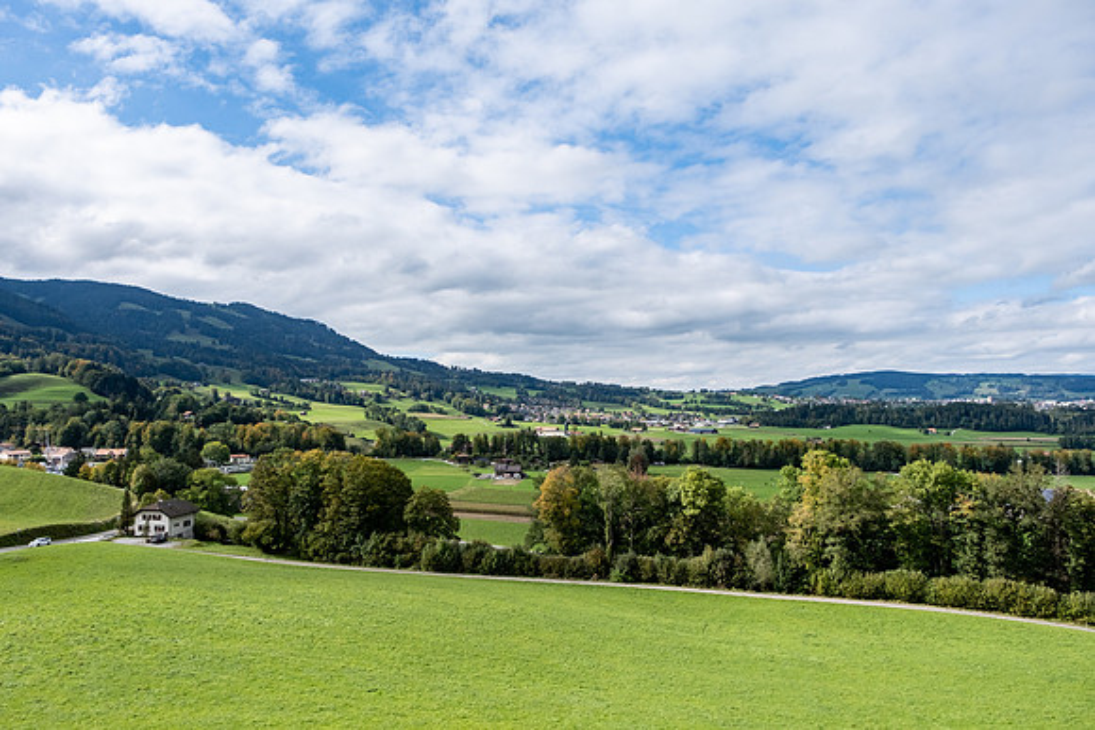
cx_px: 548
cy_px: 365
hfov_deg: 73.7
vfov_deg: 53.2
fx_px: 730
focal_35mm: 24
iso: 320
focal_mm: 16
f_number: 5.6
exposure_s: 1/1250
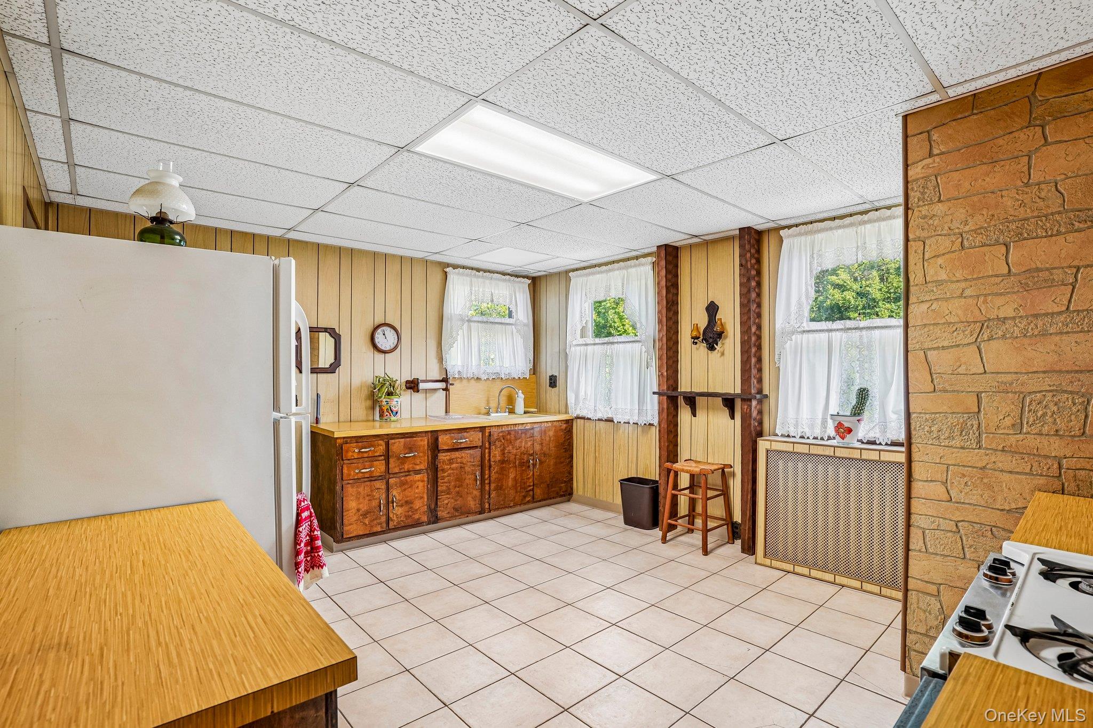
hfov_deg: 96.7
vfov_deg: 73.7
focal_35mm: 16
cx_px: 546
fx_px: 486
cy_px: 364
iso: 320
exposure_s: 1/15
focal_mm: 16
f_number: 8
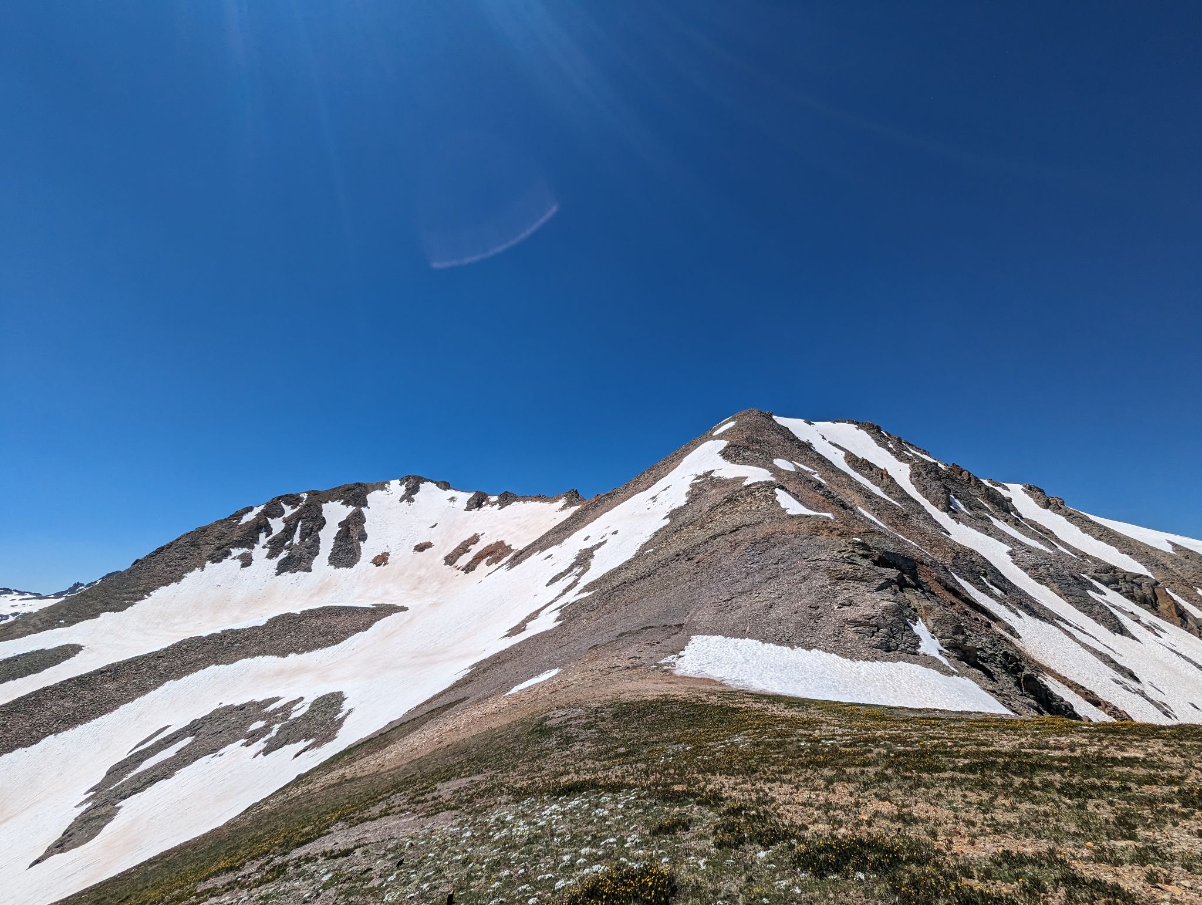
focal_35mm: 16
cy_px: 452
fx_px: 556
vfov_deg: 78.2
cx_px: 601
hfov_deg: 94.4
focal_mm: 2.35
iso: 52
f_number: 2.2
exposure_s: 1/4049
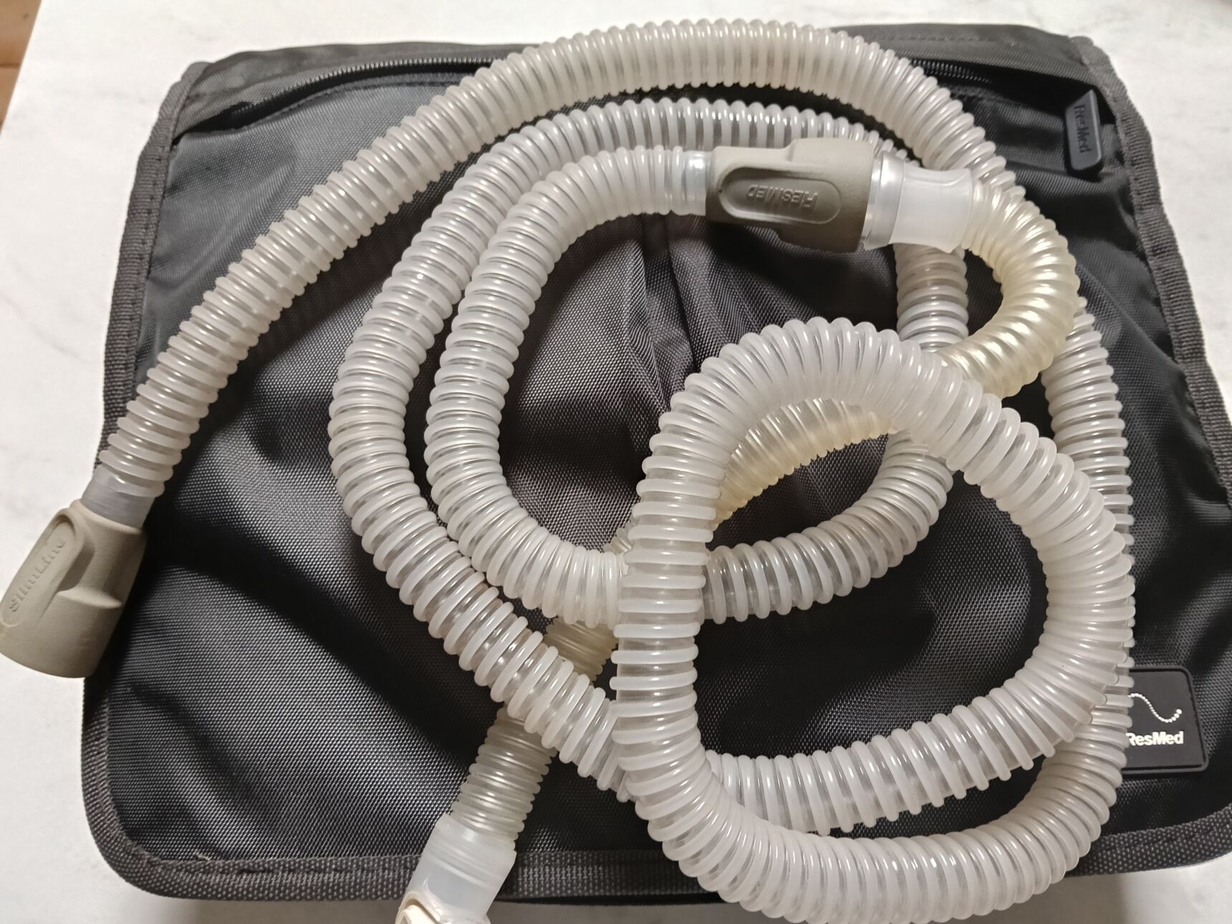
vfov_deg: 51.4
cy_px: 462
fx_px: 961
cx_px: 616
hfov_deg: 65.3
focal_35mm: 27
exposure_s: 1/33.3
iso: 640
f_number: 1.8
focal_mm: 3.98
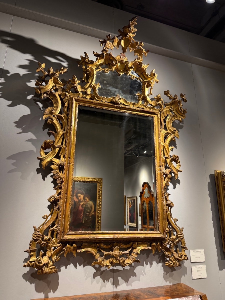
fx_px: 208
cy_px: 150
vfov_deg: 71.6
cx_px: 112
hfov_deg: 56.8
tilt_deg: +15.7
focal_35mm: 24
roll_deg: -1.3
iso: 200
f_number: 1.78
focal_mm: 6.76
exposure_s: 1/100
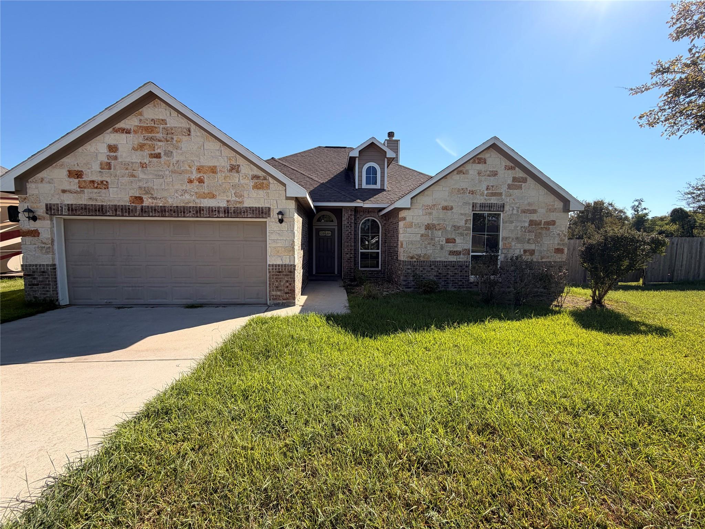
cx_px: 352
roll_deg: -0.4
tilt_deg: -4.1
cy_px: 264
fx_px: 285
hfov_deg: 102.1
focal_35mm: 14
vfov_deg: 85.7
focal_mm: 2.22
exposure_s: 1/770
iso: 20
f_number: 2.2
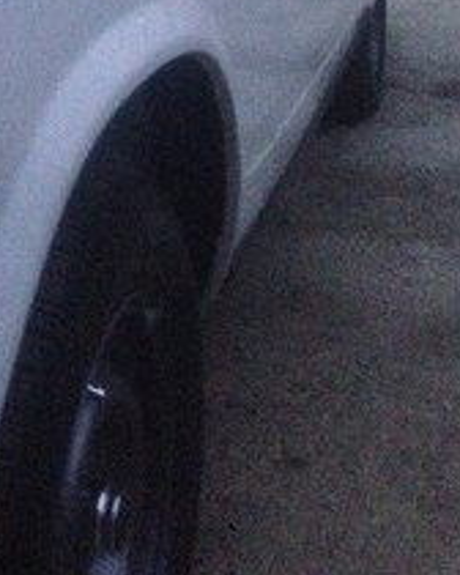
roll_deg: -1.1
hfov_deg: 20.1
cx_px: 140
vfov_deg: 23.1
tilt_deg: -1.8
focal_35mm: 76
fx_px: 1293
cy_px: -101
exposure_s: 1/15
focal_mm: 4.12
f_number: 2.4
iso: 800
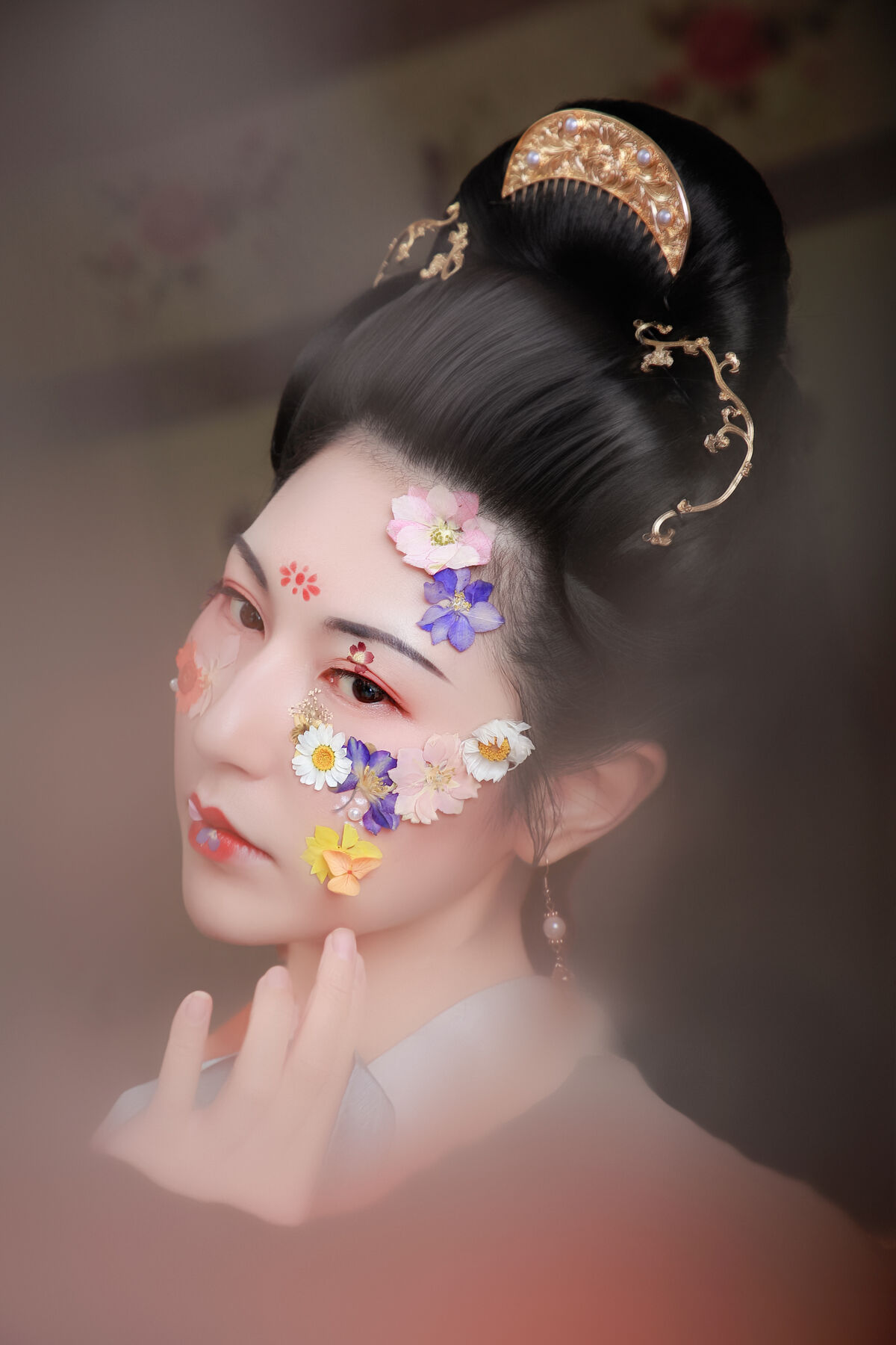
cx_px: 448
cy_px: 672
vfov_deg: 19.8
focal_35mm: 103
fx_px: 3845
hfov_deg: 13.3
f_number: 6.3
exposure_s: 1/160
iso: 100
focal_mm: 105
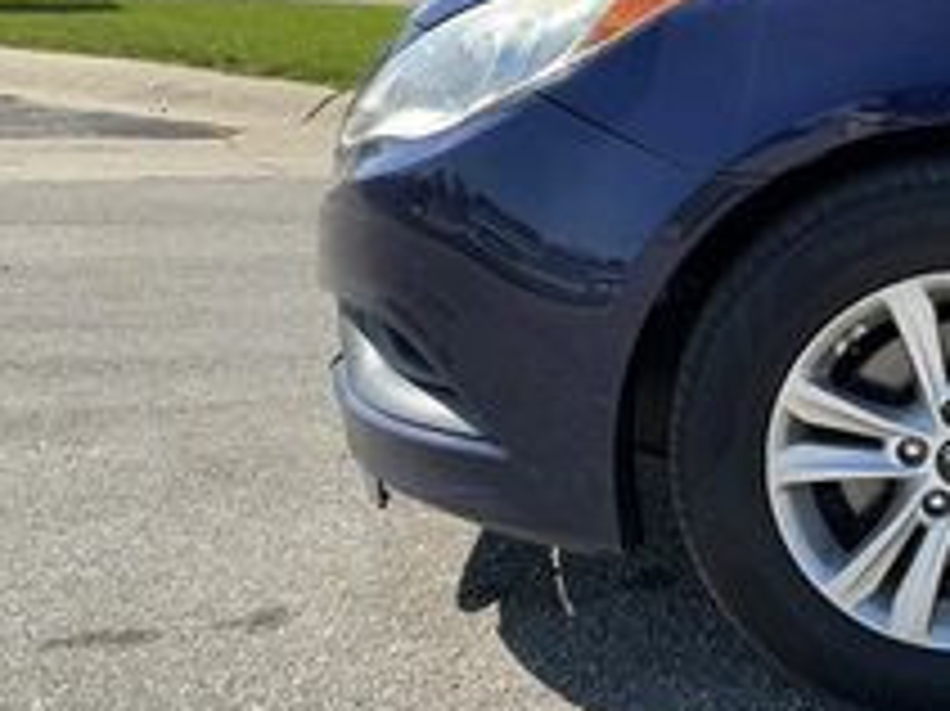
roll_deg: -2.7
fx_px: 1454
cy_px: 284
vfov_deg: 27.4
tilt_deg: -10.4
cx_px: 824
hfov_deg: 34.5
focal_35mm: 53
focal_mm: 3
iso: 25
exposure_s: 1/1121
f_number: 1.8
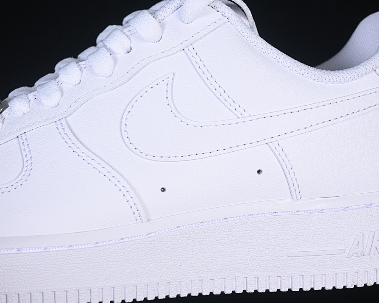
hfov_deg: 22.5
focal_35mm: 85
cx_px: 177
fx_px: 953
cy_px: 151
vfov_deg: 18.1
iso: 160
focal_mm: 50
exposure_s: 1/80
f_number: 7.1
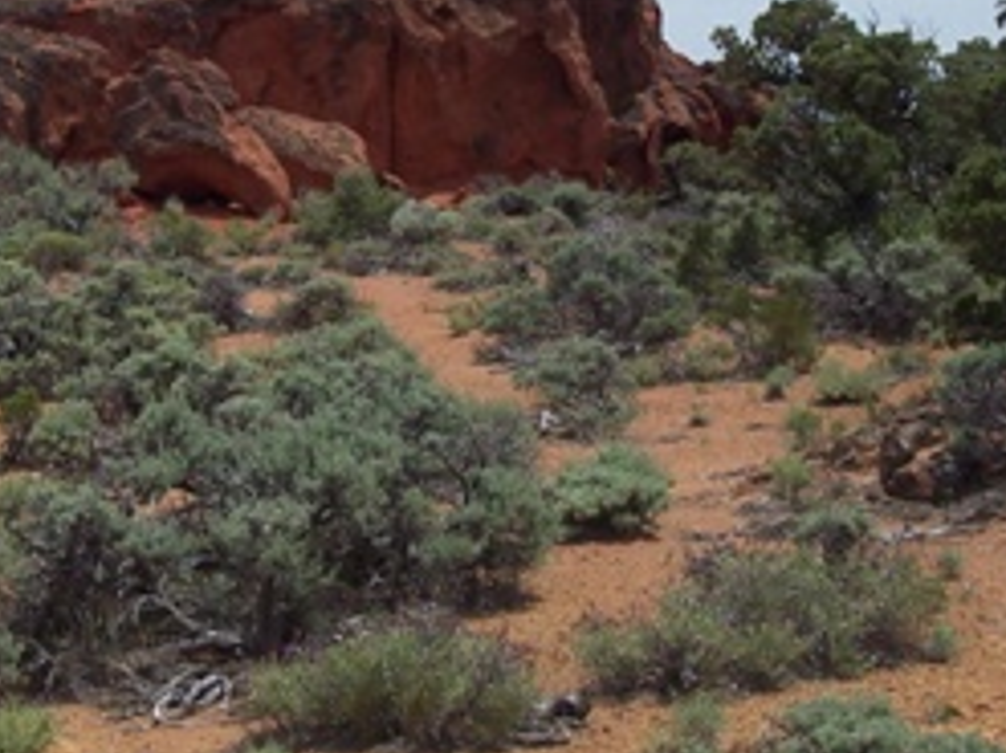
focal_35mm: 101
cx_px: 277
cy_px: 57
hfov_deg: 19.3
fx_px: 2934
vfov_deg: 14.5
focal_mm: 8
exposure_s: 1/750
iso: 100
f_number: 5.6
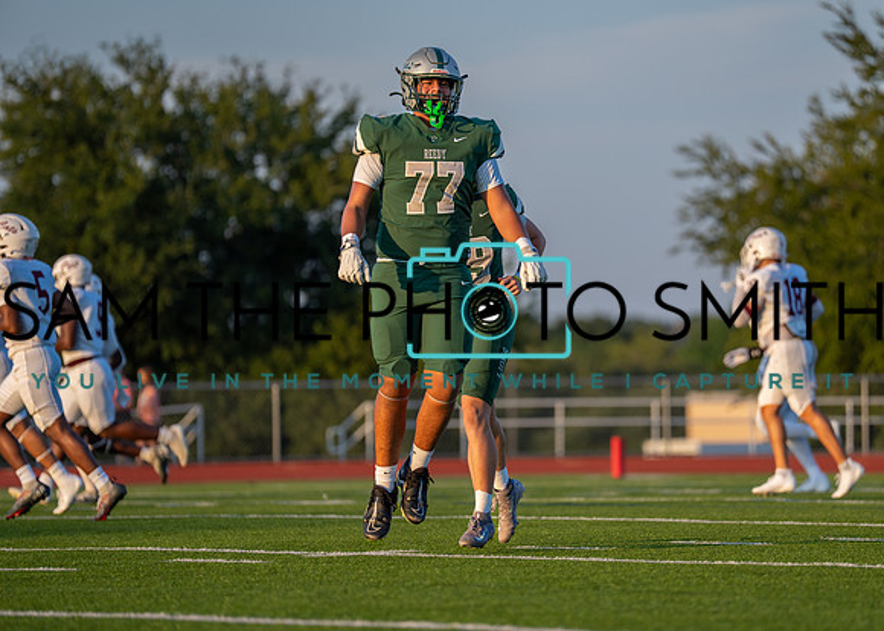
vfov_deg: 6.3
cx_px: 514
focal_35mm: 228
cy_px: 342
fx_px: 5733
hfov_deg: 8.8
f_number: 2.8
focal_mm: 200
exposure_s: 1/1250
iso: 200
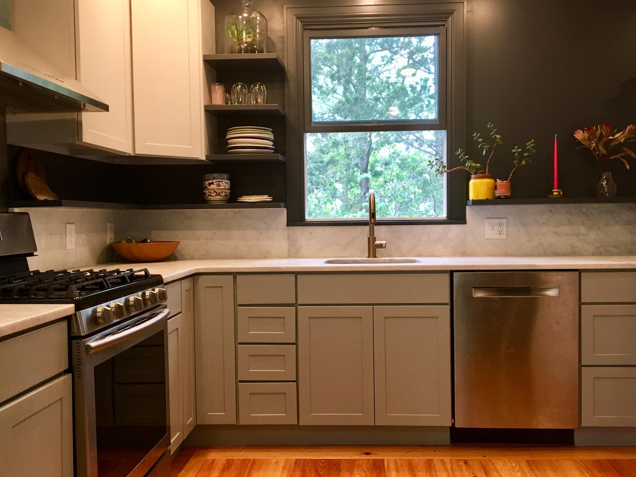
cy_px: 243
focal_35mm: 34
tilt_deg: -2.1
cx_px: 332
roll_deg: +0.0
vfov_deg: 41.8
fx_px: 625
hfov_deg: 53.9
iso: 40
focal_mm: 4.15
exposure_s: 1/30
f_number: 2.2
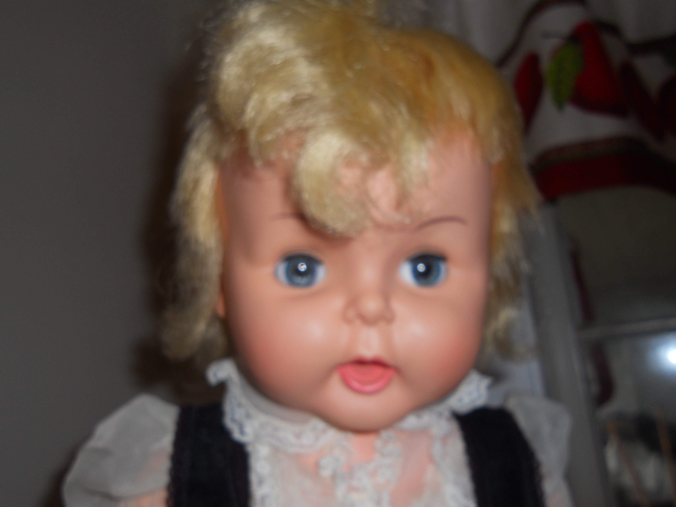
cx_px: 338
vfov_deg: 44.2
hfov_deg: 56.8
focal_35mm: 32
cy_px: 254
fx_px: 625
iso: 80
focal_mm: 5.8
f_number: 8.8
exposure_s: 1/25
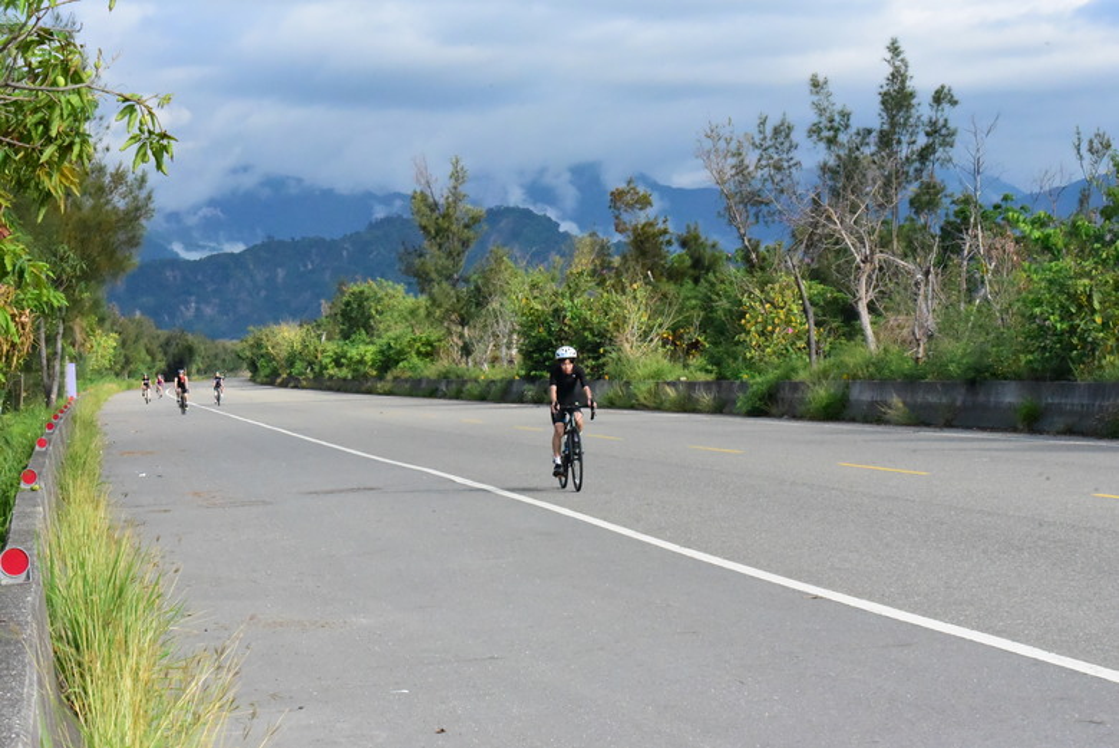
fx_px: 3110
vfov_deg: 13.7
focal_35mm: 100
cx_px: 560
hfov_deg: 20.4
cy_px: 374
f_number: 20
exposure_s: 1/4000
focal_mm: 100
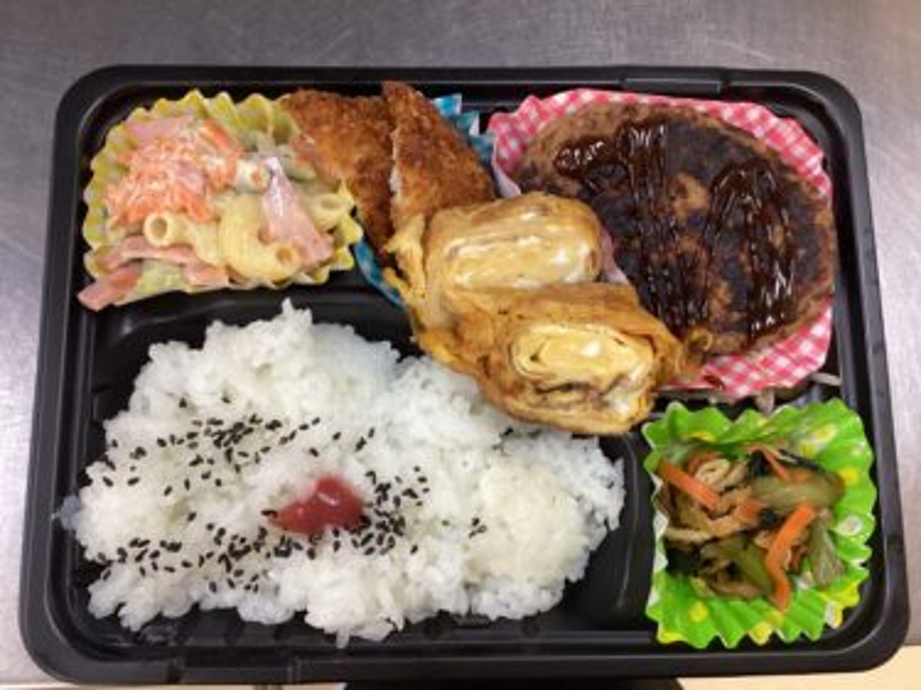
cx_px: 460
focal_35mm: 31
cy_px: 345
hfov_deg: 58.4
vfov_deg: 45.4
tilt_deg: -79.4
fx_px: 825
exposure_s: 1/60
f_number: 2.4
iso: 160
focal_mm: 3.3
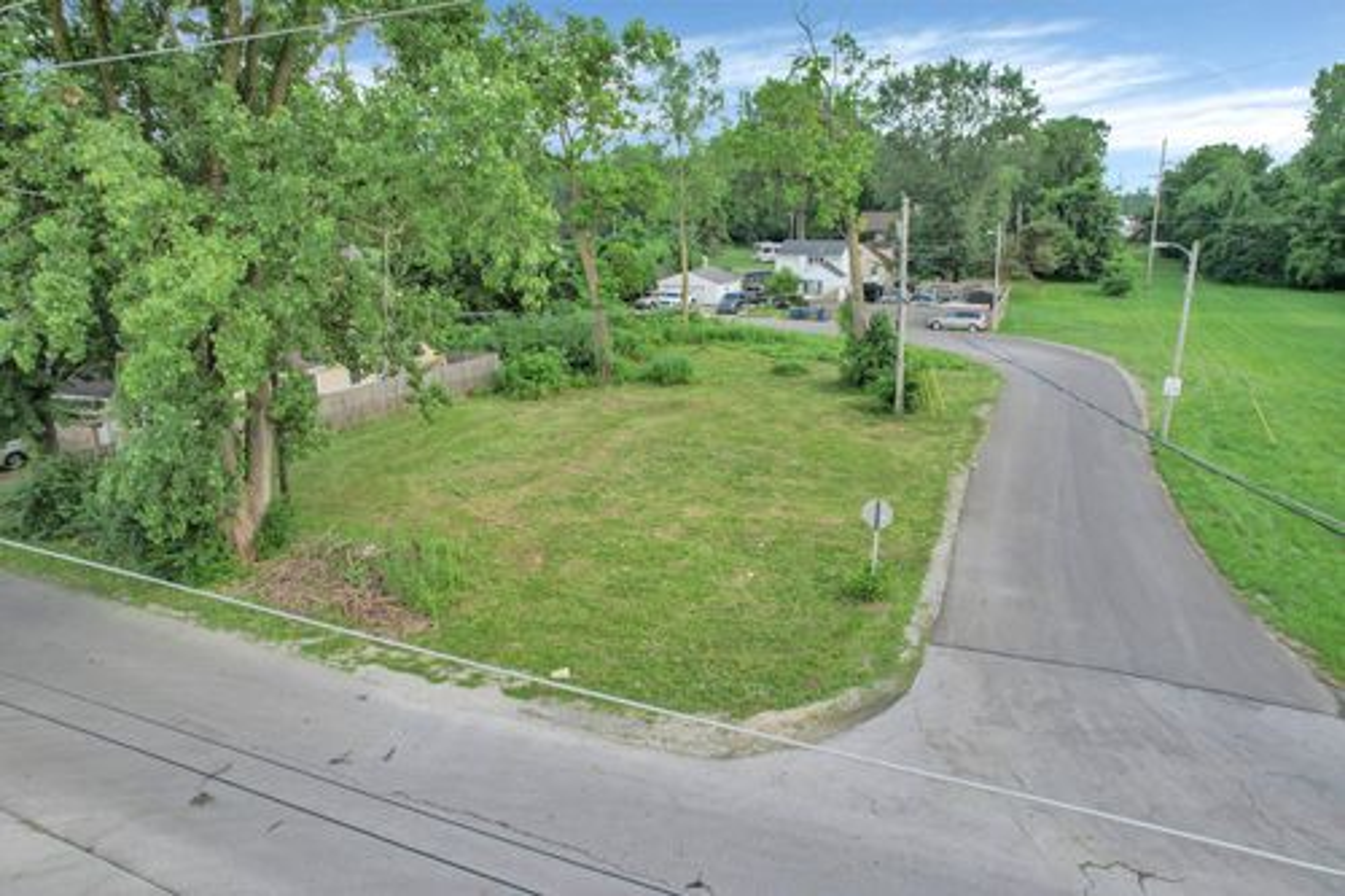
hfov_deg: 78.6
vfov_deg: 57.2
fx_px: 822
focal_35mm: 22
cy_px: 448
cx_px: 672
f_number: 2.8
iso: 130
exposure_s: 1/500
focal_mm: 8.38
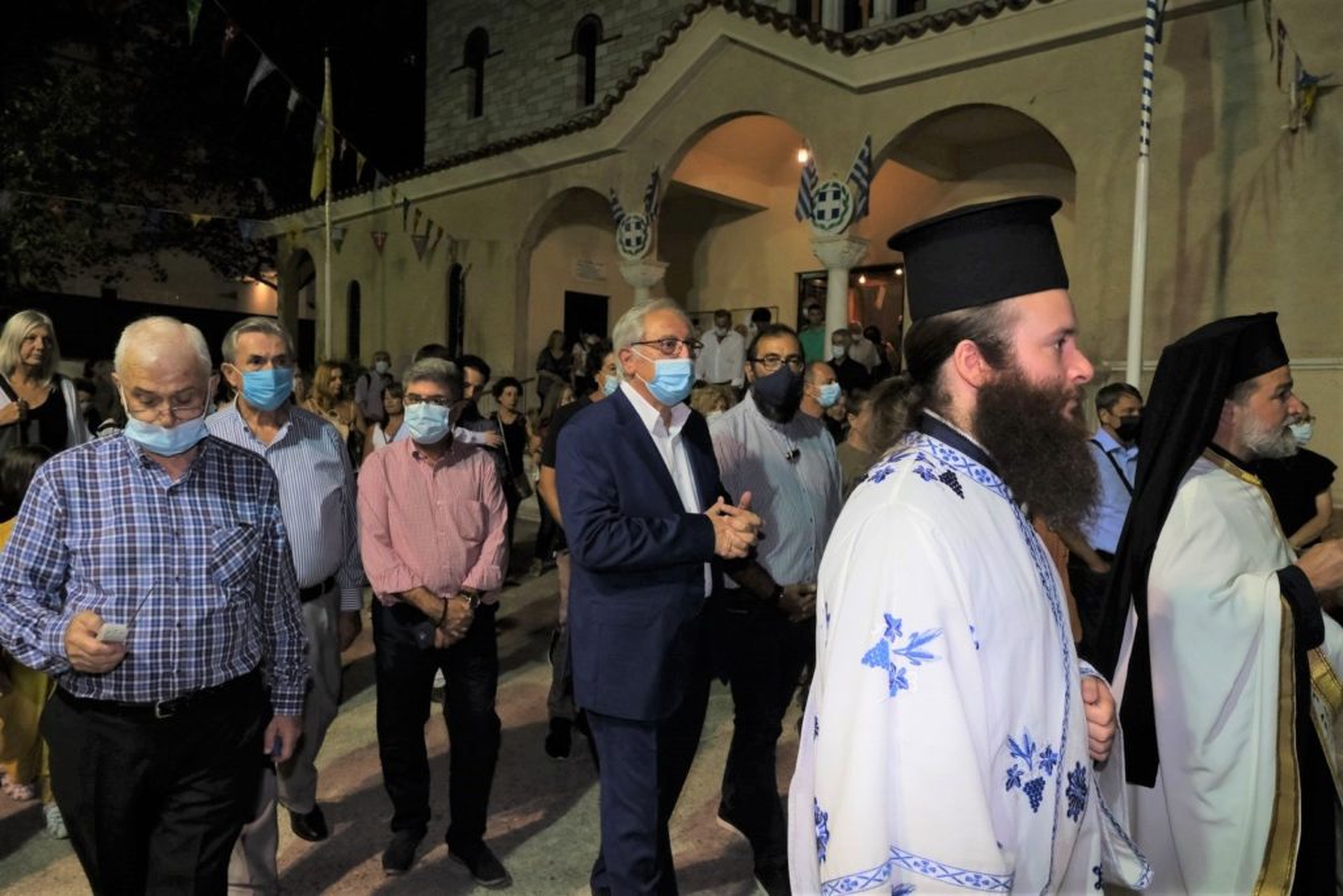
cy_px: 448
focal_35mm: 24
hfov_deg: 73.7
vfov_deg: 53.1
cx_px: 672
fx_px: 895
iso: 3200
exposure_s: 1/200
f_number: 5
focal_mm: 16
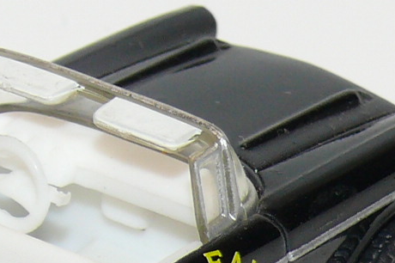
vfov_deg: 3.7
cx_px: 3
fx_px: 4090
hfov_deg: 5.5
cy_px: 275
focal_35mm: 373
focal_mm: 13.5
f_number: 4
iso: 100
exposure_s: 1/30
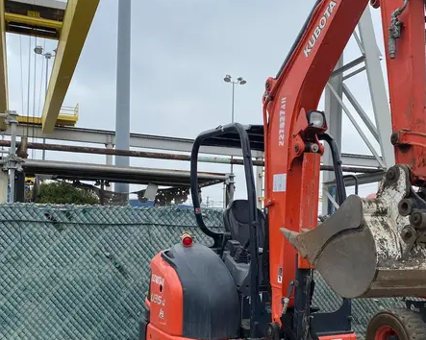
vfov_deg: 35.3
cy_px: 228
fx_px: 529
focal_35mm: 42
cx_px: 236
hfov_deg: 43.8
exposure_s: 1/1484
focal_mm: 4.25
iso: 32
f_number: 1.8
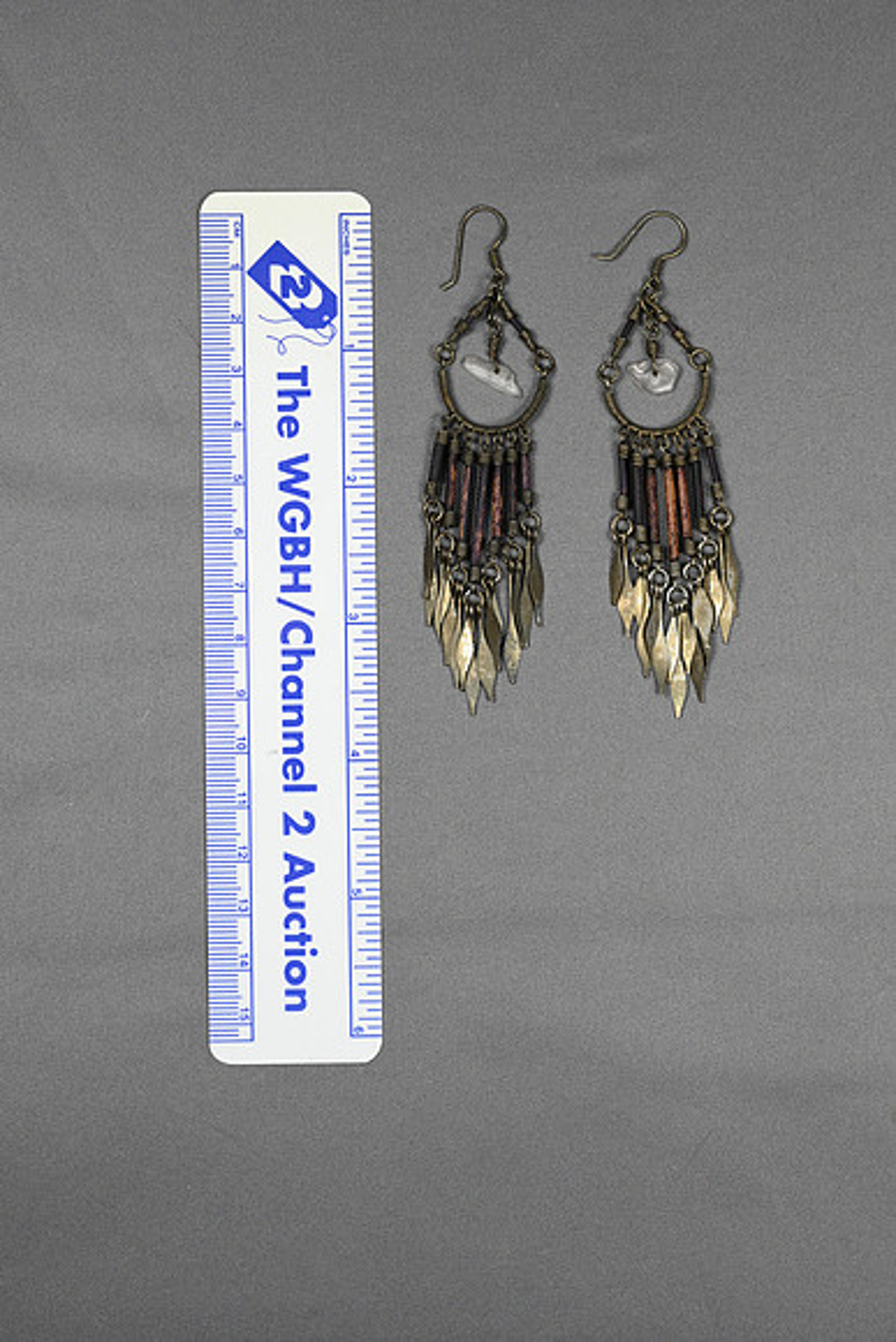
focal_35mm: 62
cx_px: 448
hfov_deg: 21.9
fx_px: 2313
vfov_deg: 32.4
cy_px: 671
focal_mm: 62
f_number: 9
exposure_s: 1/250
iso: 2000
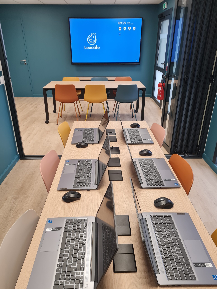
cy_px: 144
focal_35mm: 26
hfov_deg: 53.1
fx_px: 217
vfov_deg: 67.3
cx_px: 108
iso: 125
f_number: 1.8
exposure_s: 1/100
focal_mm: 5.4
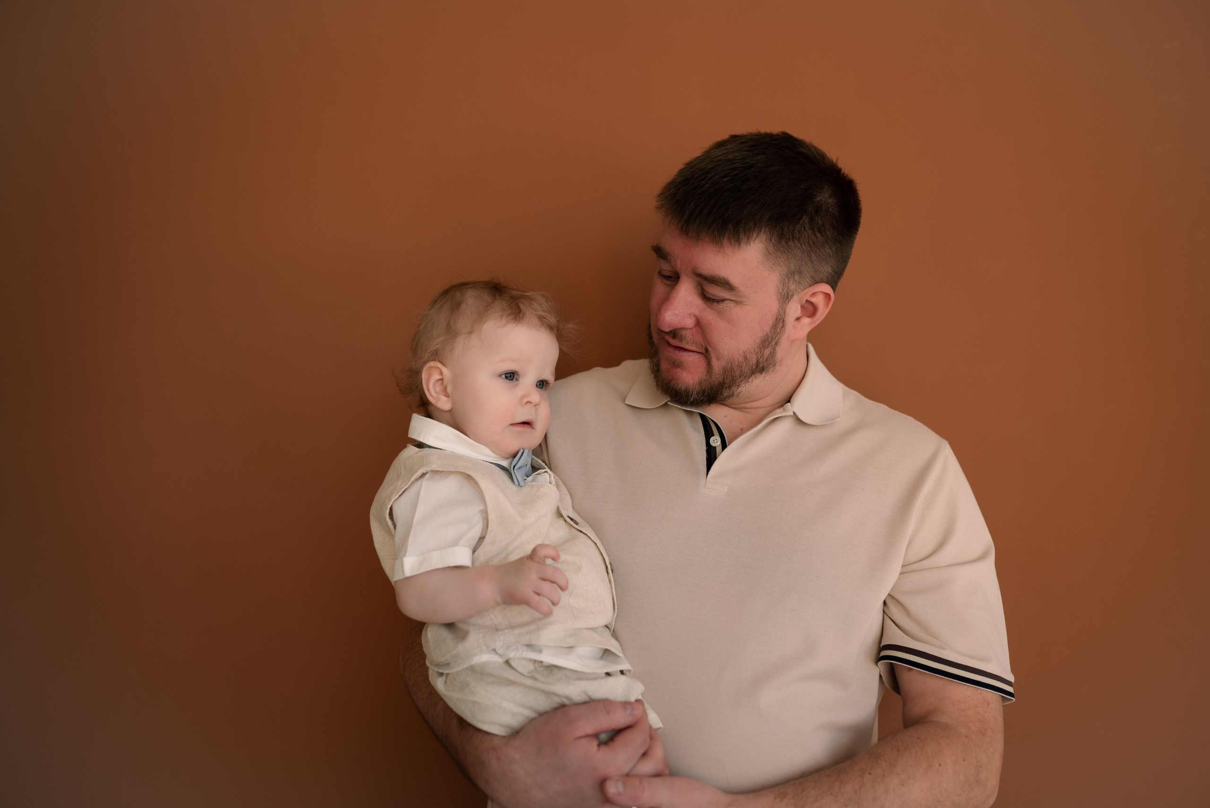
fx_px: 1177
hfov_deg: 54.4
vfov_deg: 37.9
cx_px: 605
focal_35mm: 35
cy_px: 404
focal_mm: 35
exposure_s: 1/500
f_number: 2.2
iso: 160
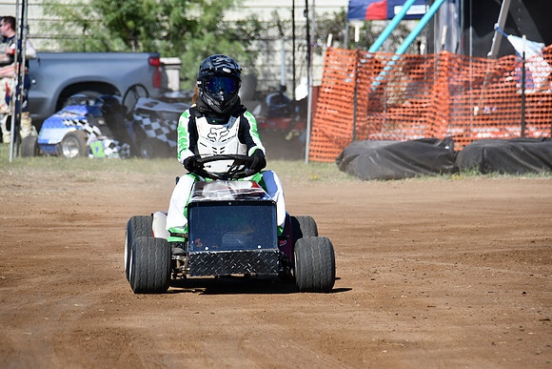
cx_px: 276
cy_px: 184
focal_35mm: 375
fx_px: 5751
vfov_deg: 3.7
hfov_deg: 5.5
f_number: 8
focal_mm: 250
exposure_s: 1/500
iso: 200
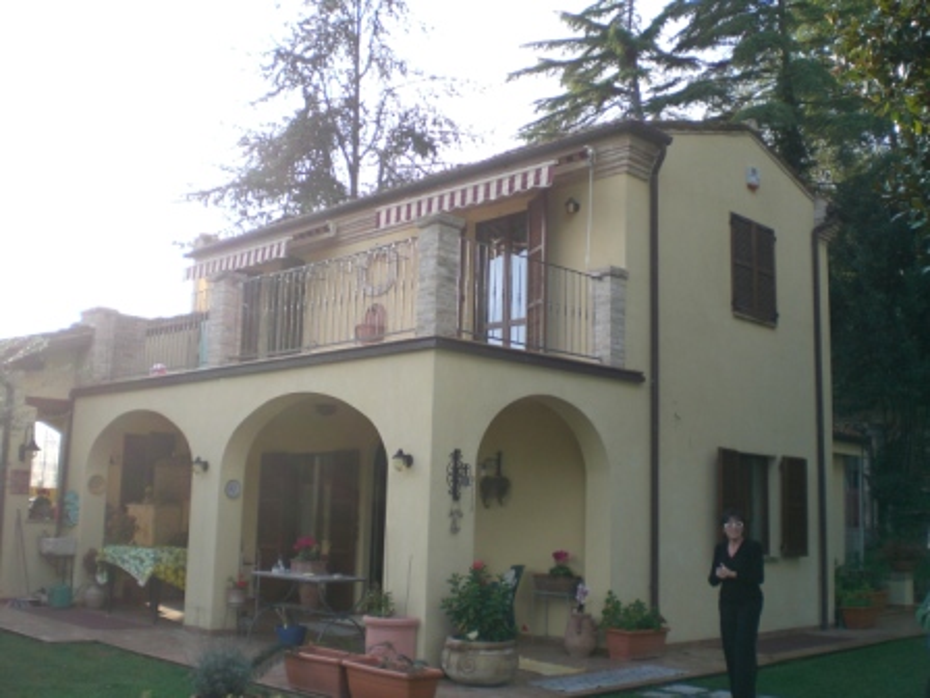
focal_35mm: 38
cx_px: 465
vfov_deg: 37.7
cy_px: 349
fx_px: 1021
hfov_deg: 49.0
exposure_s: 1/250
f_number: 3.1
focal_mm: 6.3
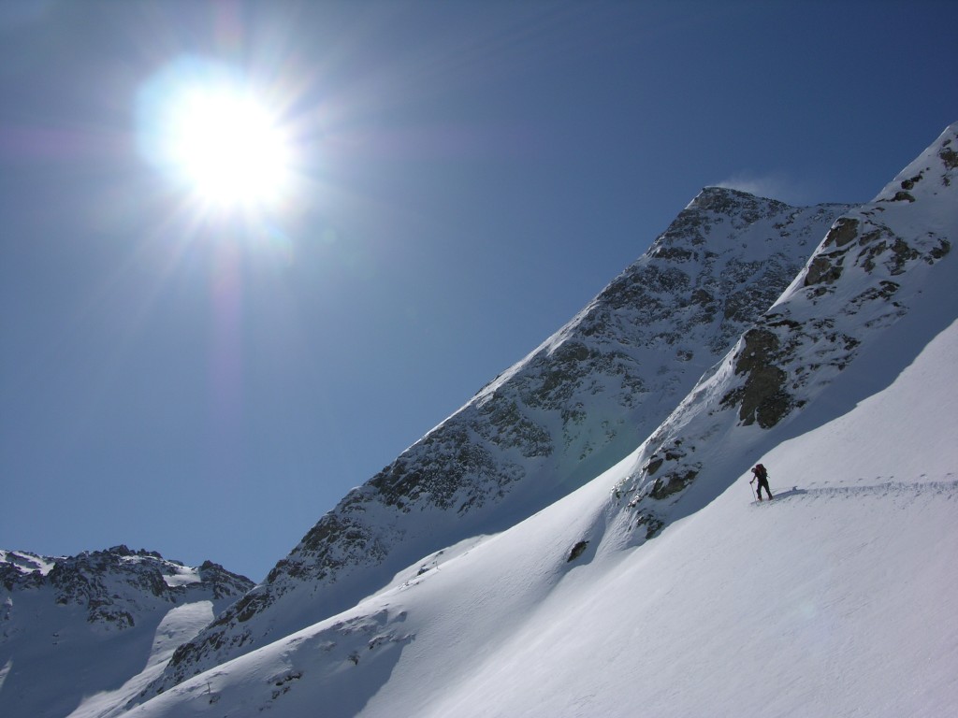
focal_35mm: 35
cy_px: 359
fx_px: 969
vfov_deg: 40.7
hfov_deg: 52.6
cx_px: 479
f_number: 8
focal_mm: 9
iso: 50
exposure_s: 1/665
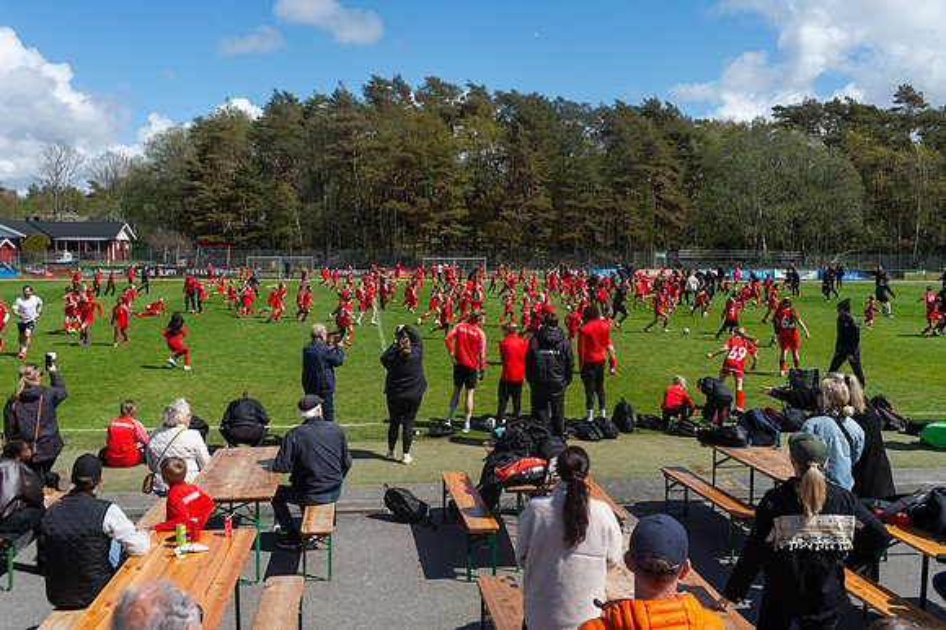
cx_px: 473
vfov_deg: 41.3
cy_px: 315
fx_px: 836
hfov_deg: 59.0
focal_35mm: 32
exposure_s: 1/500
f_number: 5.6
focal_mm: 31
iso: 100
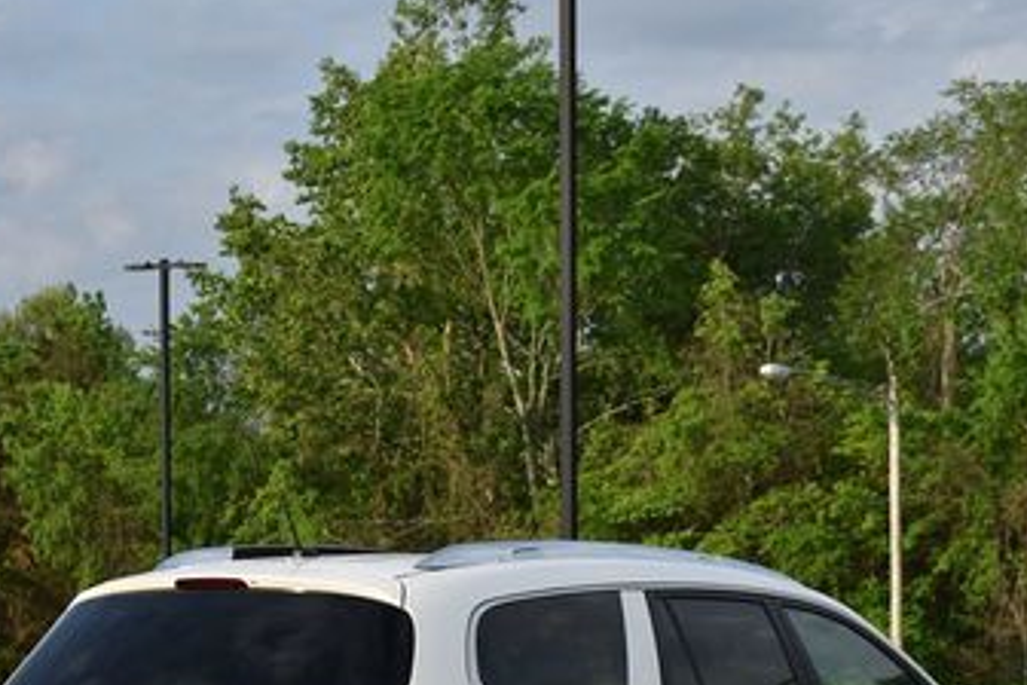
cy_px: 635
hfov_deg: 17.1
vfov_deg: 11.3
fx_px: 3423
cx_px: 495
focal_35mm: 120
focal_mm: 42
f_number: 8
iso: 100
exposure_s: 1/250
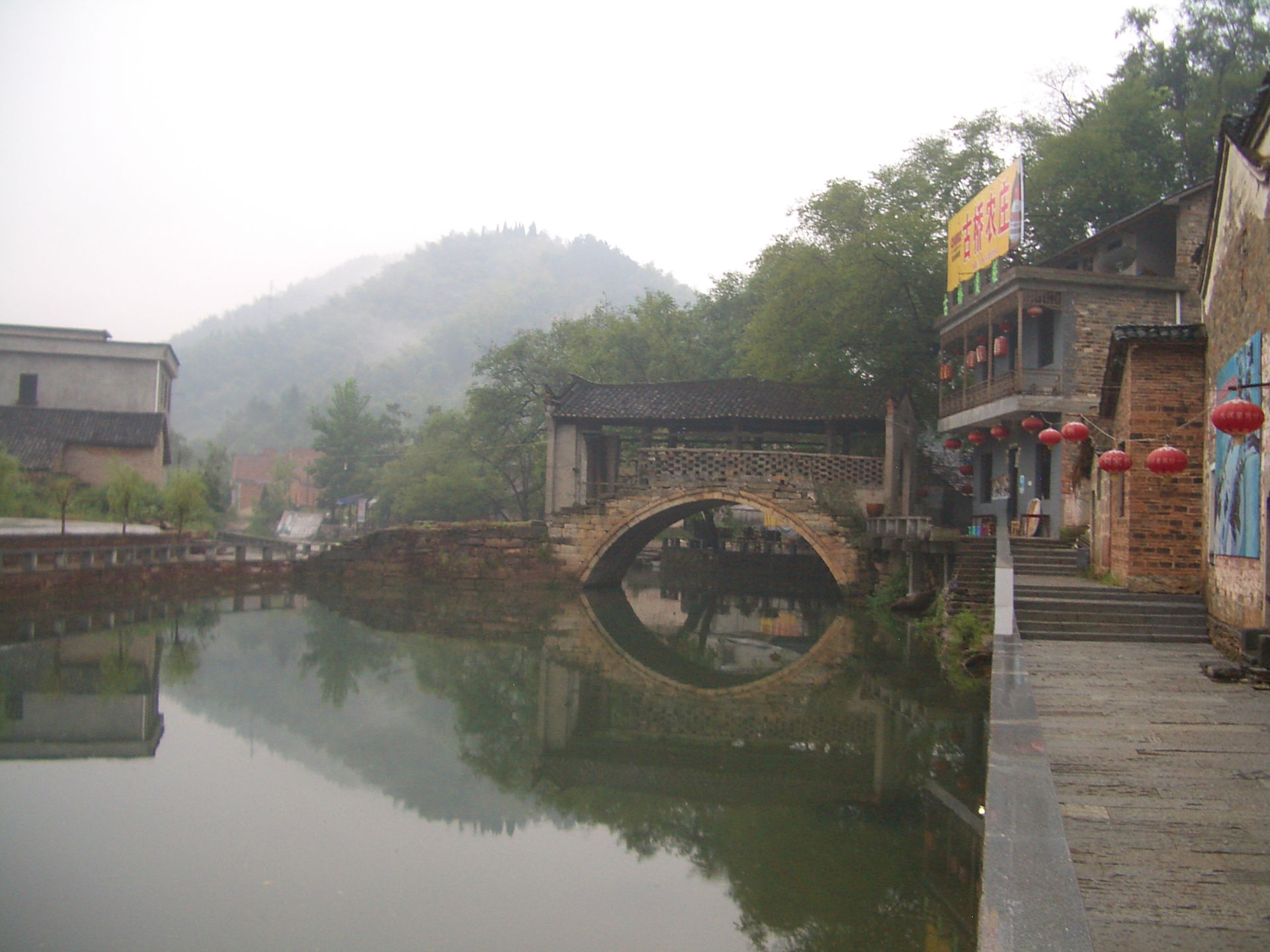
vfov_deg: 40.7
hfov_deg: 52.6
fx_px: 1284
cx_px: 635
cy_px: 476
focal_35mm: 35
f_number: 2.6
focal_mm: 5.8
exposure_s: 1/20
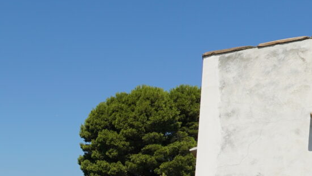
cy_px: 227
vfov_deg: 22.2
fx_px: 401
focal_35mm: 48
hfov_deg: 34.1
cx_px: -64
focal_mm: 16.5
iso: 100
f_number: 13
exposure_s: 1/160
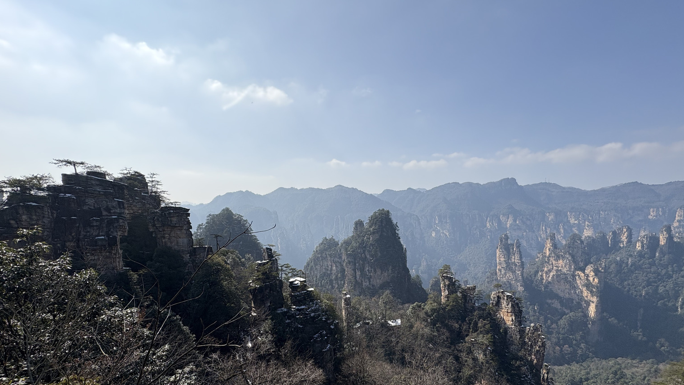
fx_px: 290
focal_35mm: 16
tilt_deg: -8.4
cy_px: 257
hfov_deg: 99.3
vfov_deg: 65.3
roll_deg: -0.3
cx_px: 353
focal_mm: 2.22
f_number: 2.2
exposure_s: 1/2208
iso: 50
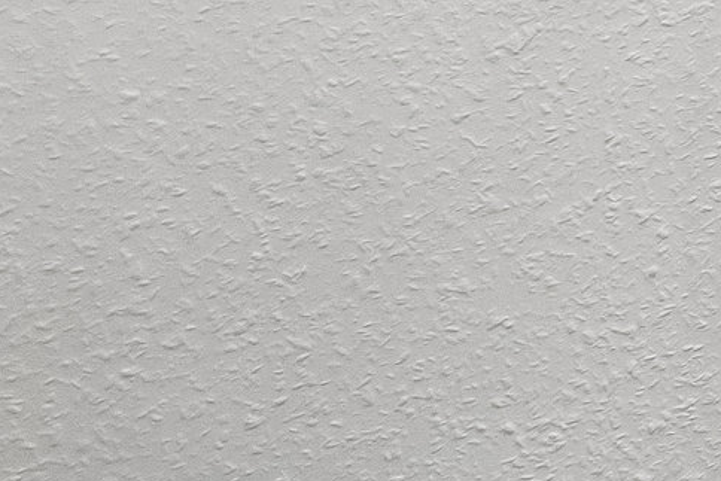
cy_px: -643
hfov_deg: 11.1
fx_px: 1863
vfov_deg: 12.1
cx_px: 2232
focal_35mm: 93
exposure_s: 1/8
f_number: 8
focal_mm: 10
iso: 500
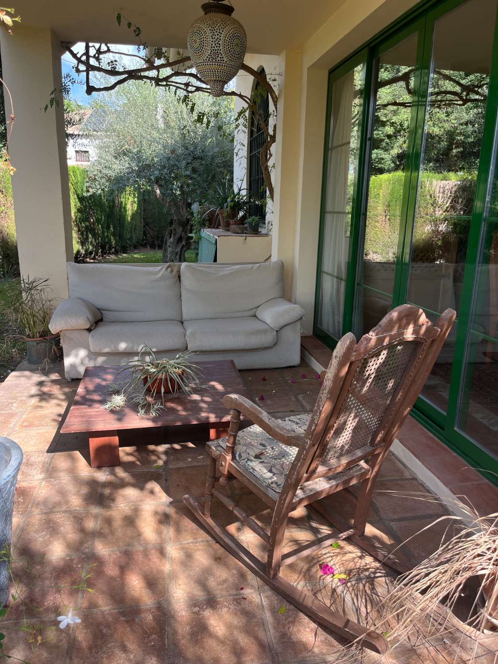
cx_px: 249
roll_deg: -0.9
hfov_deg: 53.1
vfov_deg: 67.3
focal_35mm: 26
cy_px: 332
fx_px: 499
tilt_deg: -12.5
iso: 50
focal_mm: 5.1
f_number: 1.6
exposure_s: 1/430
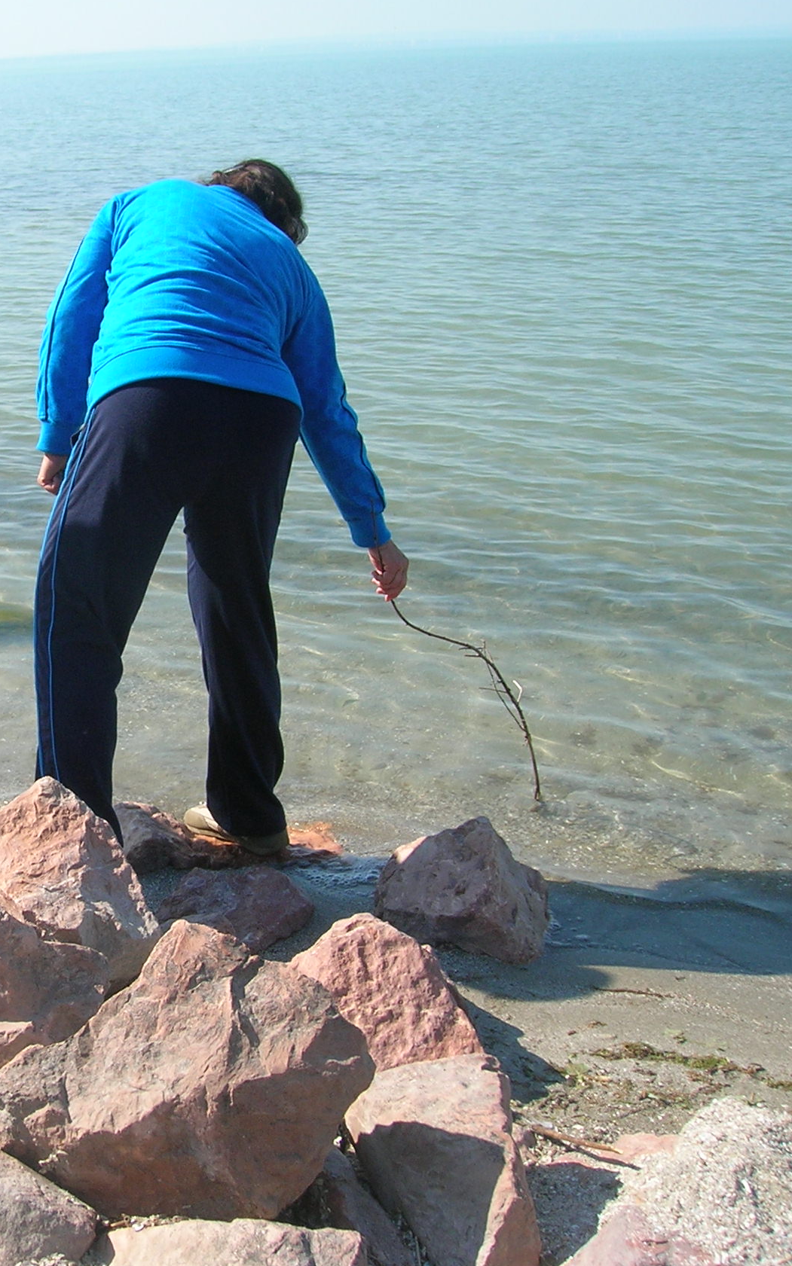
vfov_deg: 41.0
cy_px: 623
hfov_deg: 25.1
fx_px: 1692
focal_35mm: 49
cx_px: 3
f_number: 4.9
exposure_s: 1/278
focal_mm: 5.7
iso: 50
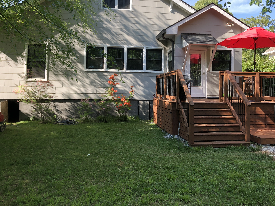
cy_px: 82
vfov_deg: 41.6
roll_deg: -1.1
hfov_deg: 53.9
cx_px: 143
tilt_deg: +2.7
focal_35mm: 34
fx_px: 270
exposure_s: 1/177
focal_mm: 3.99
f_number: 1.8
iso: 20
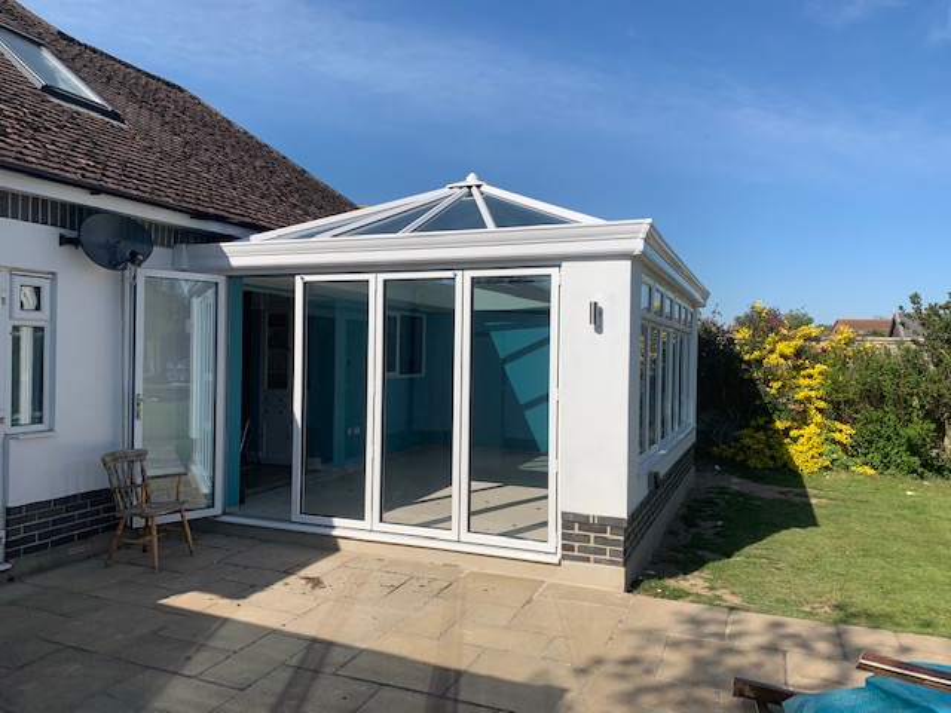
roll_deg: +0.2
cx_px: 476
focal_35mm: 26
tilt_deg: +1.2
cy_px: 356
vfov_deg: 53.1
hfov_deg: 67.3
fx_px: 714
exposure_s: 1/3185
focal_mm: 4.25
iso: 25
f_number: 1.8
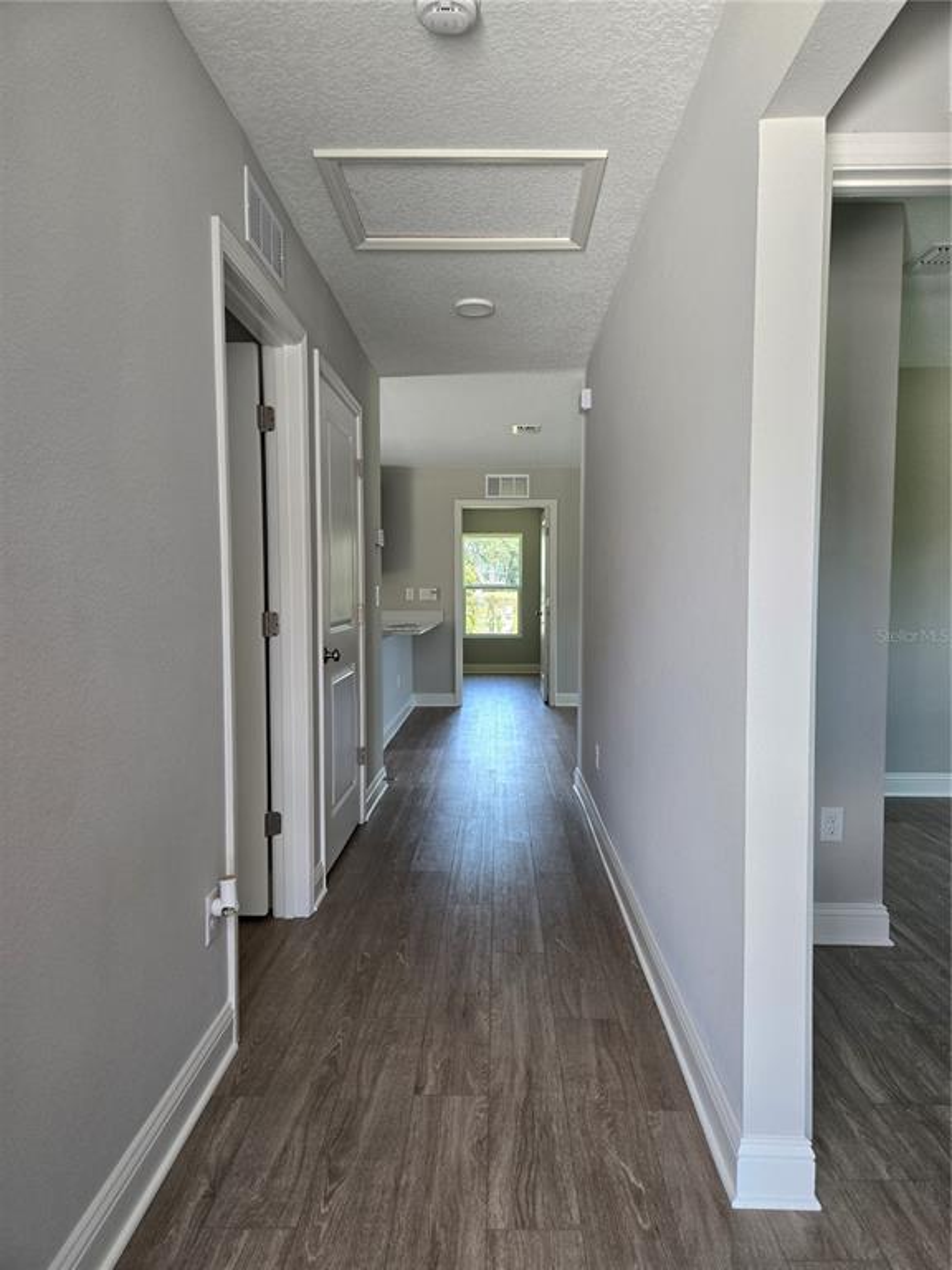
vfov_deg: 73.9
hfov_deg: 58.9
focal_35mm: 23
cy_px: 635
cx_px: 476
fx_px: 843
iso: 160
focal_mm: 5.4
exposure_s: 1/180
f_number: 1.8
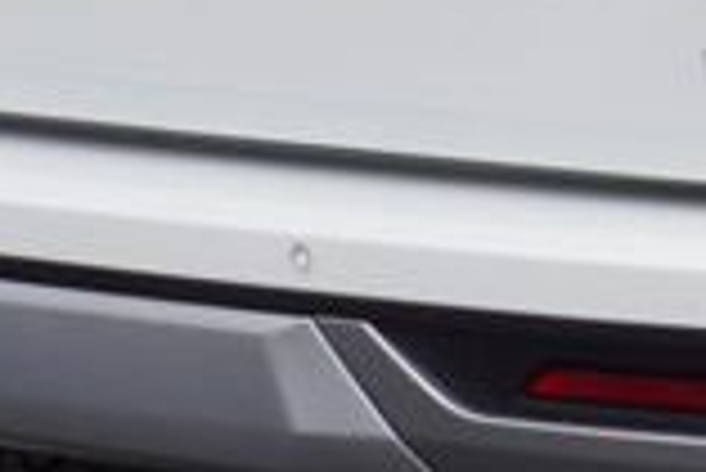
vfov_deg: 4.0
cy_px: -175
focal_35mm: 343
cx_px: 1390
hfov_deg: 5.9
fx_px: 6738
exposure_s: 1/125
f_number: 11
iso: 100
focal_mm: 35
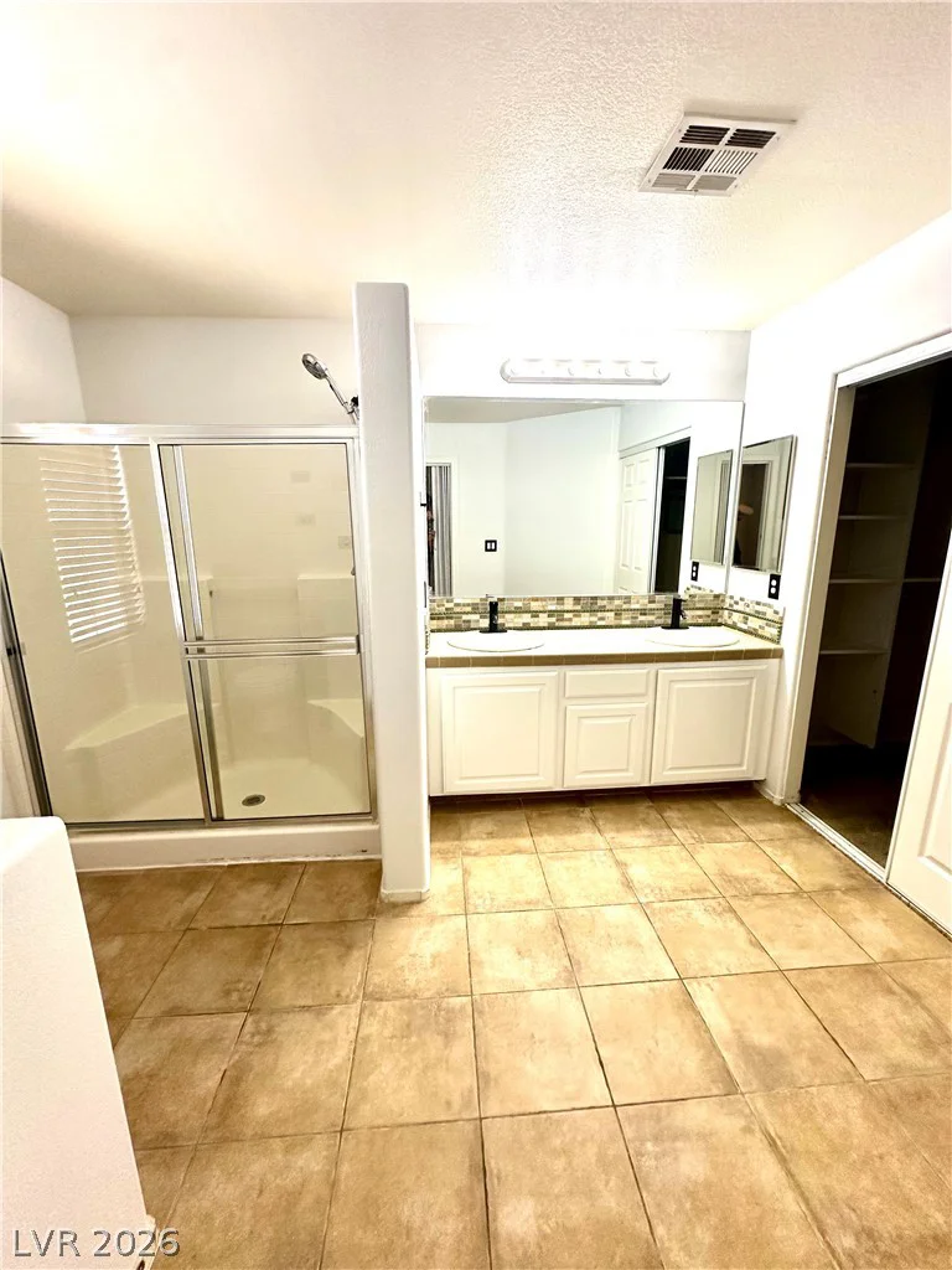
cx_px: 476
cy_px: 635
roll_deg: -0.4
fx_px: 513
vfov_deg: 102.1
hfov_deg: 85.7
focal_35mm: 14
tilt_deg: -11.1
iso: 160
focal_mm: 2.22
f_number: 2.2
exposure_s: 1/120
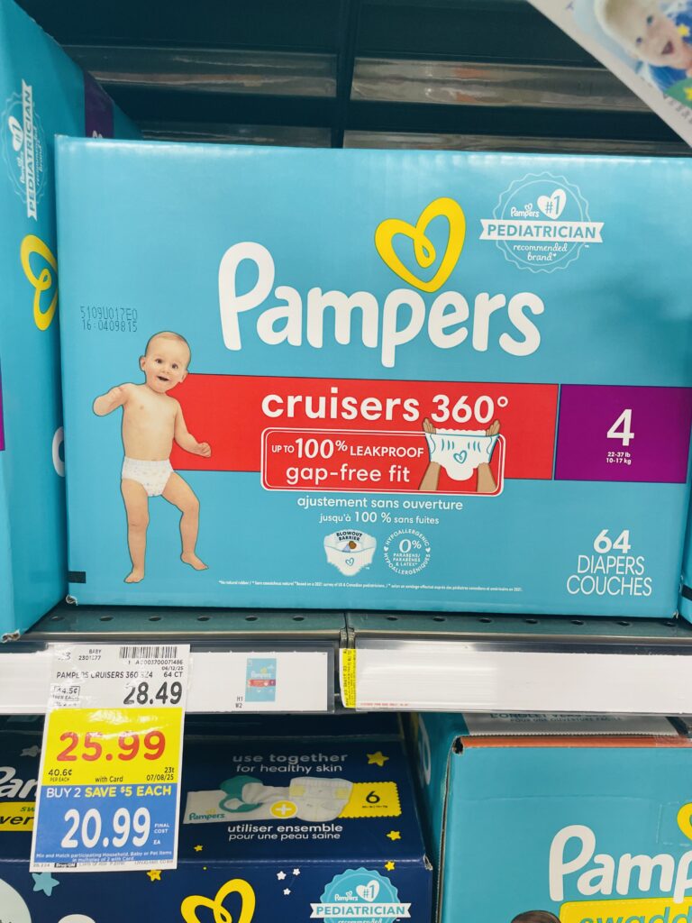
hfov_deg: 53.1
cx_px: 346
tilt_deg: -9.7
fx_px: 693
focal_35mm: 26
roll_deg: -0.9
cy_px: 462
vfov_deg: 67.3
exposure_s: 1/67
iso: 80
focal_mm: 4.2
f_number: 1.6
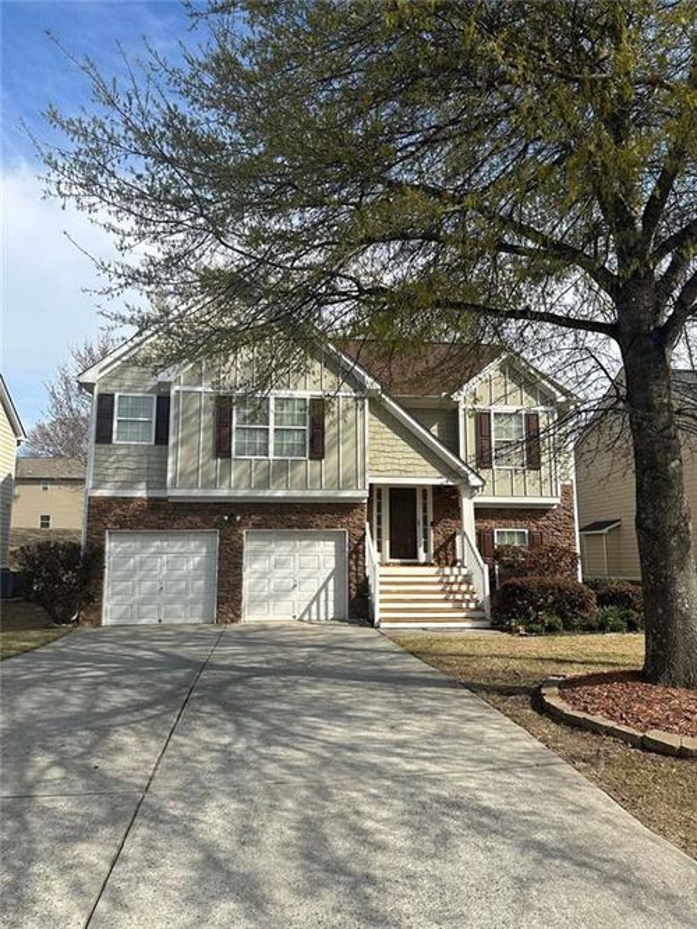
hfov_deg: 56.8
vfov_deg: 71.6
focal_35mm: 24
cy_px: 464
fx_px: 645
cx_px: 348
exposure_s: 1/4184
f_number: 1.78
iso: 80
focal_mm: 6.86
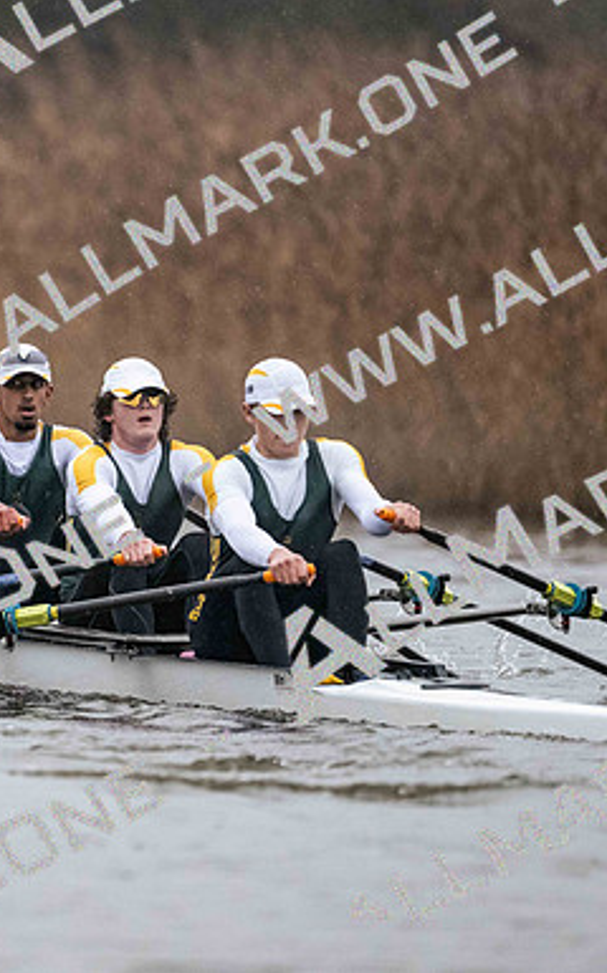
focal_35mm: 615
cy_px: 486
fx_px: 16309
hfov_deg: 2.1
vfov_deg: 3.4
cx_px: 68
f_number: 4.5
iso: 6400
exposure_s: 1/1600
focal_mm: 400
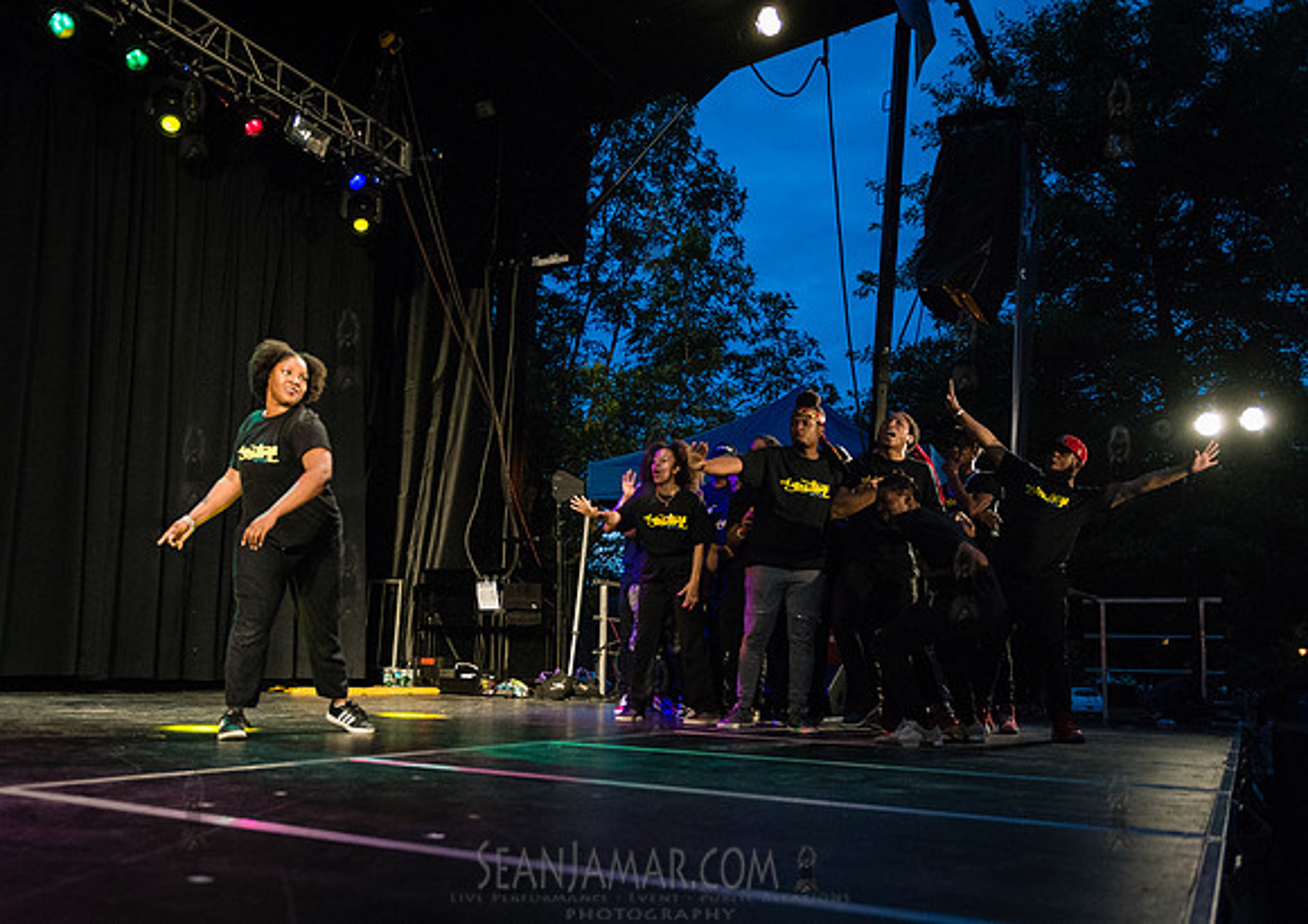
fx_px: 1183
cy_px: 526
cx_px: 569
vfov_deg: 42.6
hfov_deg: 57.7
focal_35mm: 32
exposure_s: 1/1250
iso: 4000
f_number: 2.8
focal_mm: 27
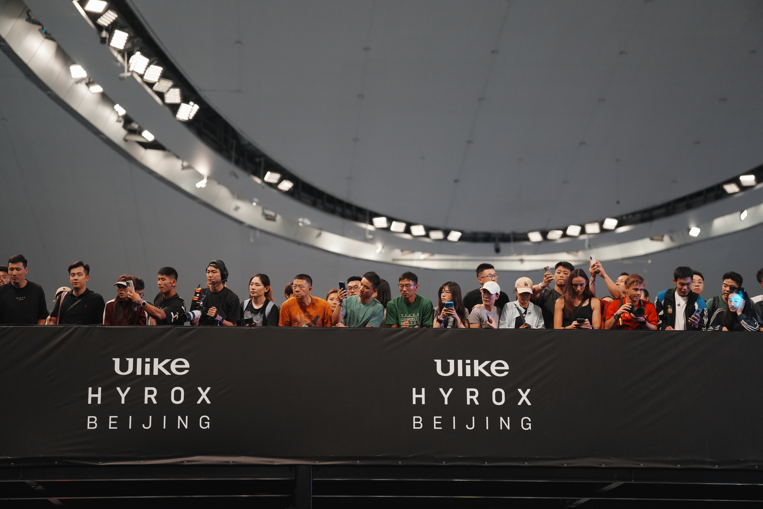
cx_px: 382
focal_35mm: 92
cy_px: 254
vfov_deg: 14.9
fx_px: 1950
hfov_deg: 22.1
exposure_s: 1/1250
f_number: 2
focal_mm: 92
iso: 2000
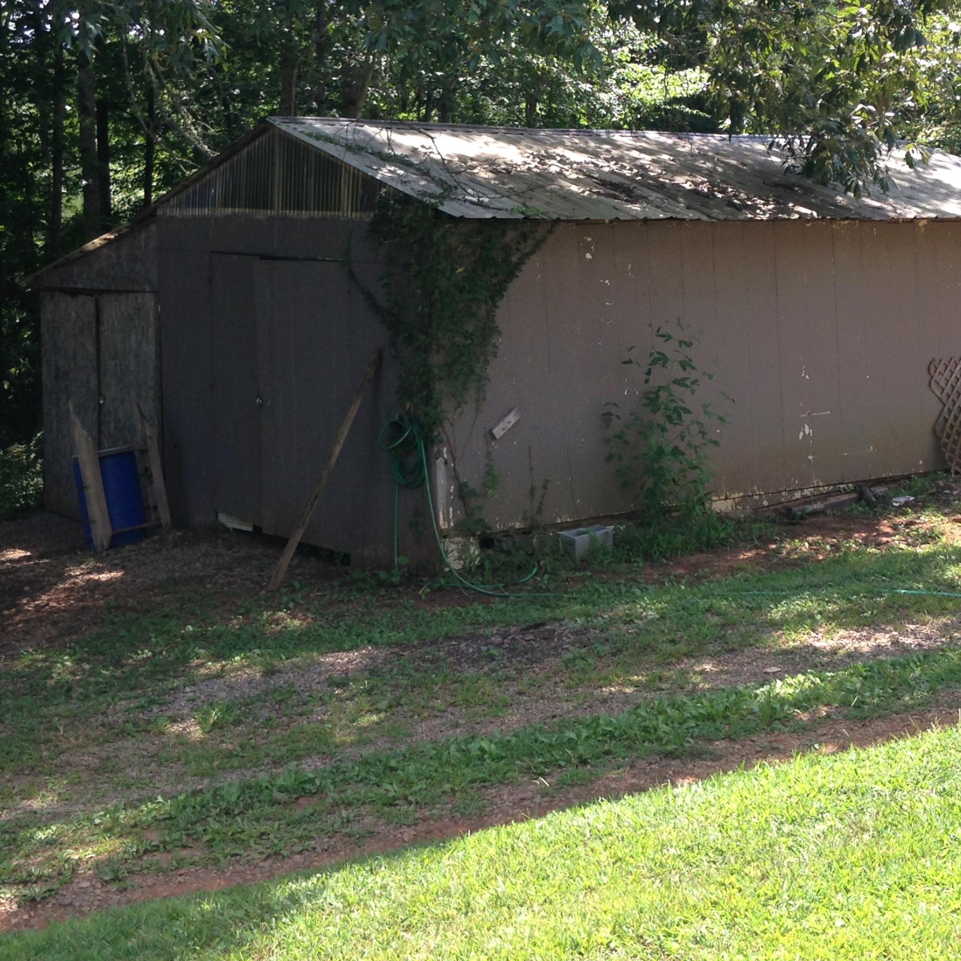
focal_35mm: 56
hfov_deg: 30.5
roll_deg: +0.6
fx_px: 1759
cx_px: 520
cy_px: 296
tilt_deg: -5.3
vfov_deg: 30.3
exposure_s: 1/319
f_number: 2.4
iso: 50
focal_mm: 4.12
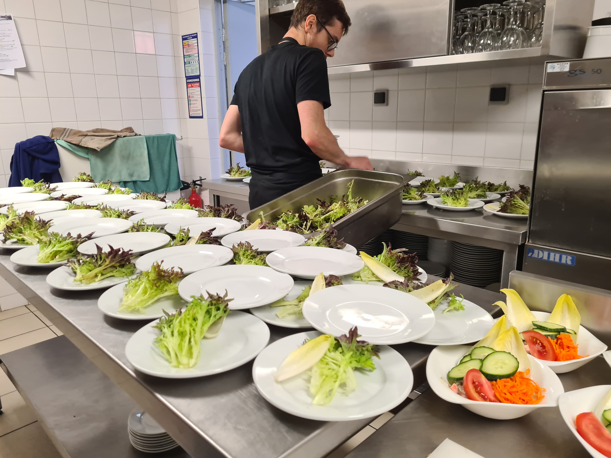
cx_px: 306
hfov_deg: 67.3
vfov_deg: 53.1
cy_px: 229
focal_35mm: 26
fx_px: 459
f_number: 1.8
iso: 200
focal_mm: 5.4
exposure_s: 1/50
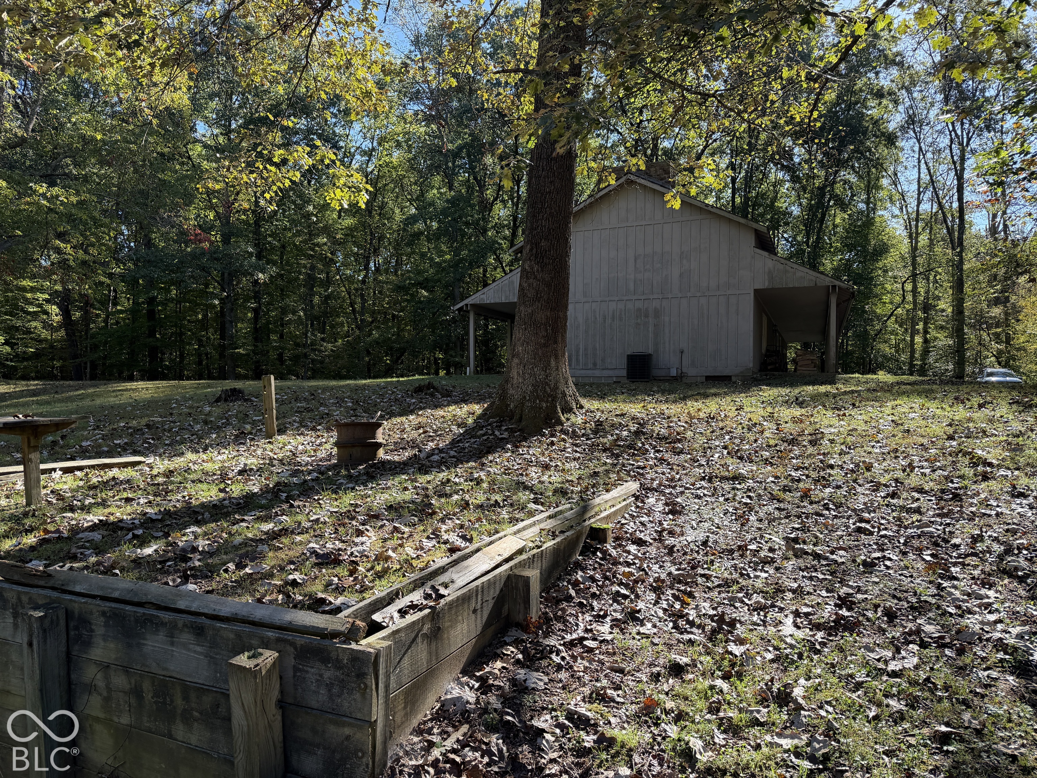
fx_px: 719
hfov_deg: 71.6
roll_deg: +0.1
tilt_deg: -0.4
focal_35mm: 24
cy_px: 389
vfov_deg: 56.8
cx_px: 518
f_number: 1.78
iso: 80
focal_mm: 6.76
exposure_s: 1/831
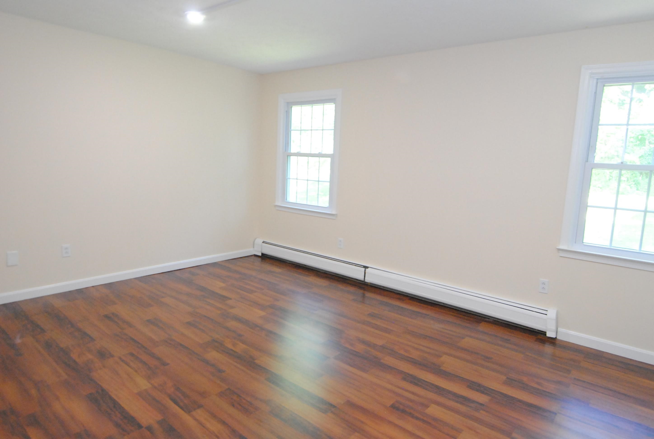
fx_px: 355
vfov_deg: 63.5
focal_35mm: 20
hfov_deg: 85.3
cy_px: 220
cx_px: 327
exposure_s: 1/60
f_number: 4
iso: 1600
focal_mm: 13
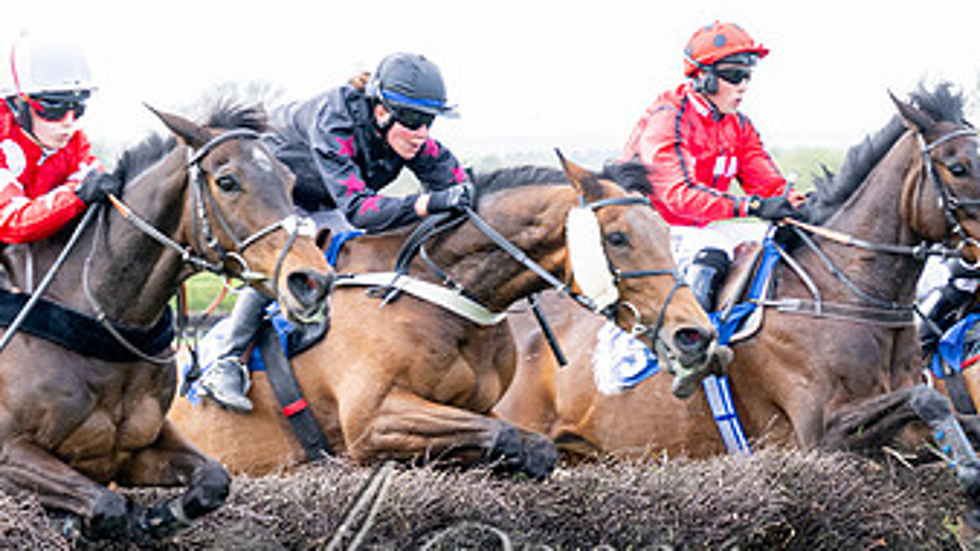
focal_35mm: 180
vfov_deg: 6.7
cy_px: 299
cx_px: 547
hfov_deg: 12.0
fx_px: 4677
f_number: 4
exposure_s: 1/1000
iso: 400
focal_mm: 70
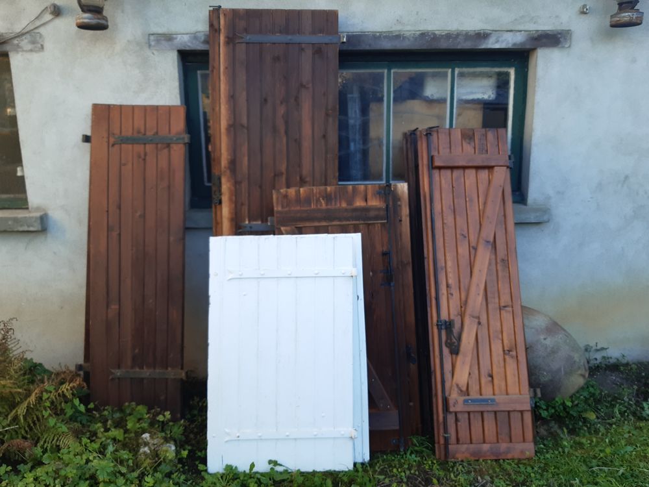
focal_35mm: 26
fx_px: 487
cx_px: 324
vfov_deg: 53.1
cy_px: 244
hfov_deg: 67.3
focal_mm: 3.92
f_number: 1.7
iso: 40
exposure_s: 1/229
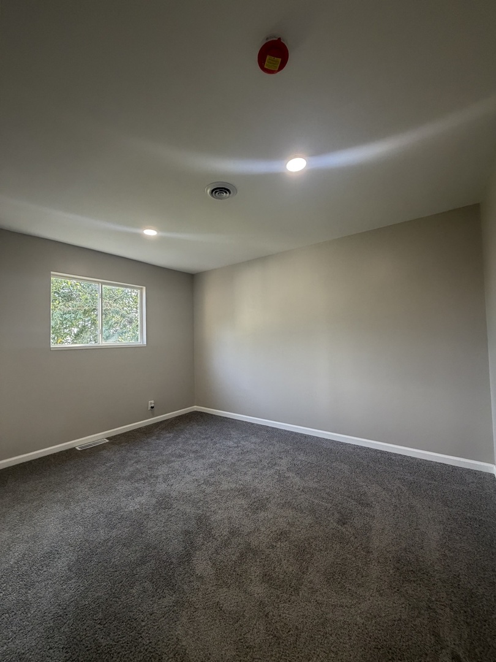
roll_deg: +1.5
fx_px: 267
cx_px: 248
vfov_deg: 102.1
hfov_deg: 85.7
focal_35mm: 14
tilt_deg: +1.9
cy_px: 331
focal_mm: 2.22
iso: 320
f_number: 2.2
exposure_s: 1/120
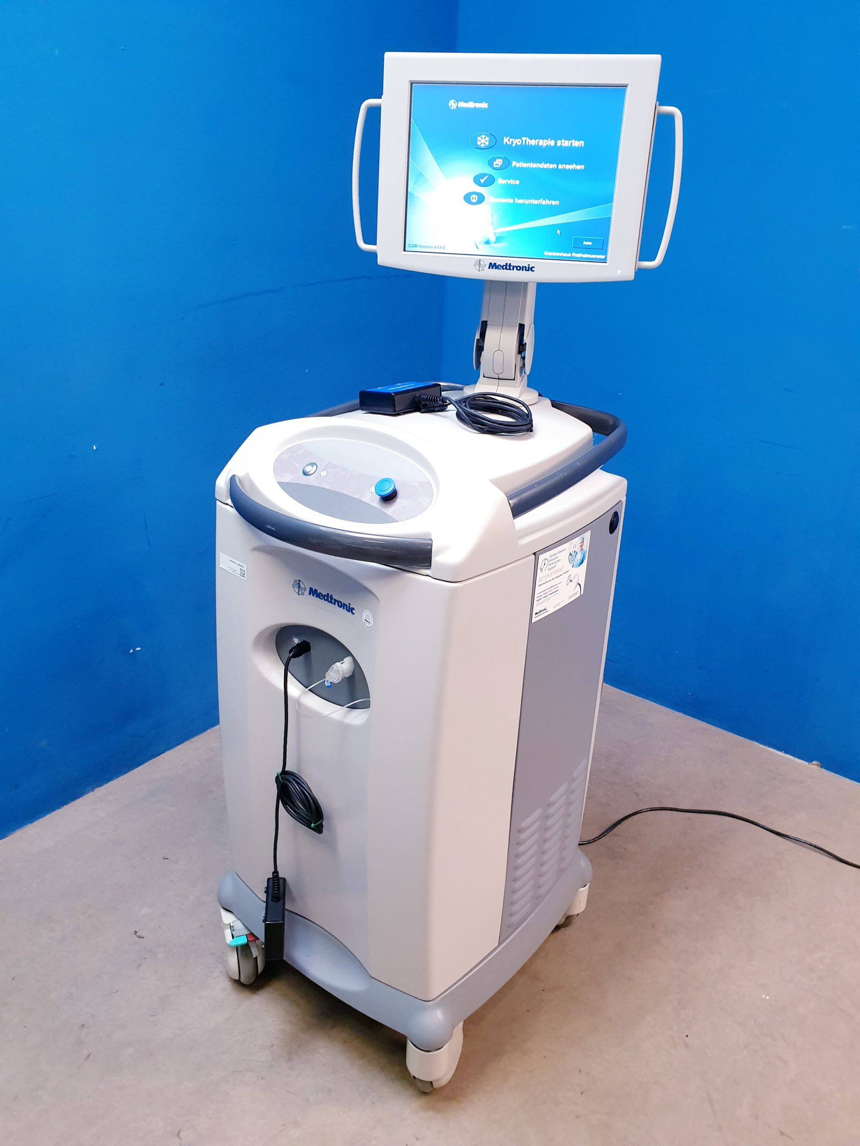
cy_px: 573
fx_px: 861
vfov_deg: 67.3
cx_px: 430
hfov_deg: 53.1
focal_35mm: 26
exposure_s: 1/50
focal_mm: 4.3
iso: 200
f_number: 2.4
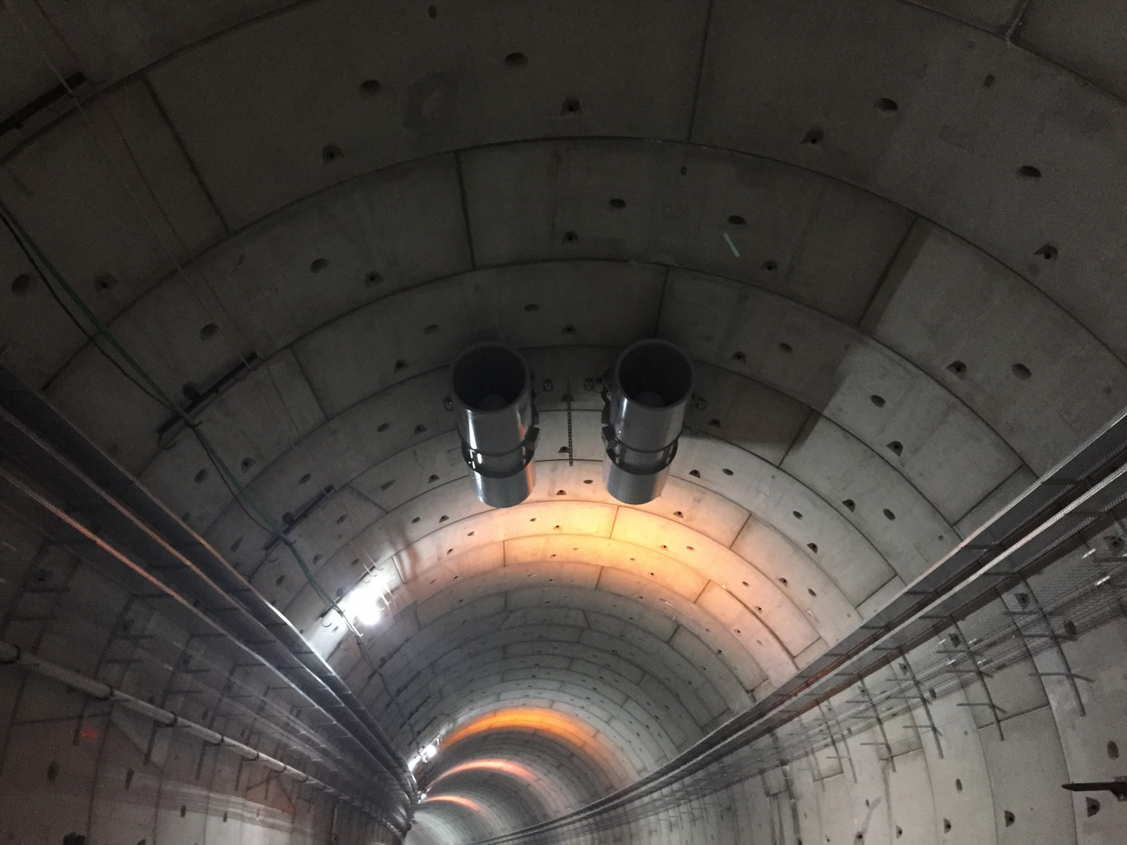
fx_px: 944
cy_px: 422
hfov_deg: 61.7
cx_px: 564
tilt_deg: +24.5
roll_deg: +0.3
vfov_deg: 48.2
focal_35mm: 29
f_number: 2.2
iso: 320
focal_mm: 4.15
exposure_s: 1/17
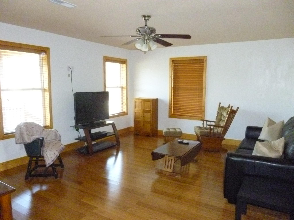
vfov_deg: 54.9
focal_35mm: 25
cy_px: 110
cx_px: 147
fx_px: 212
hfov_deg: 69.4
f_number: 3.1
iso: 1000
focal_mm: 4.5
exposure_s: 1/60
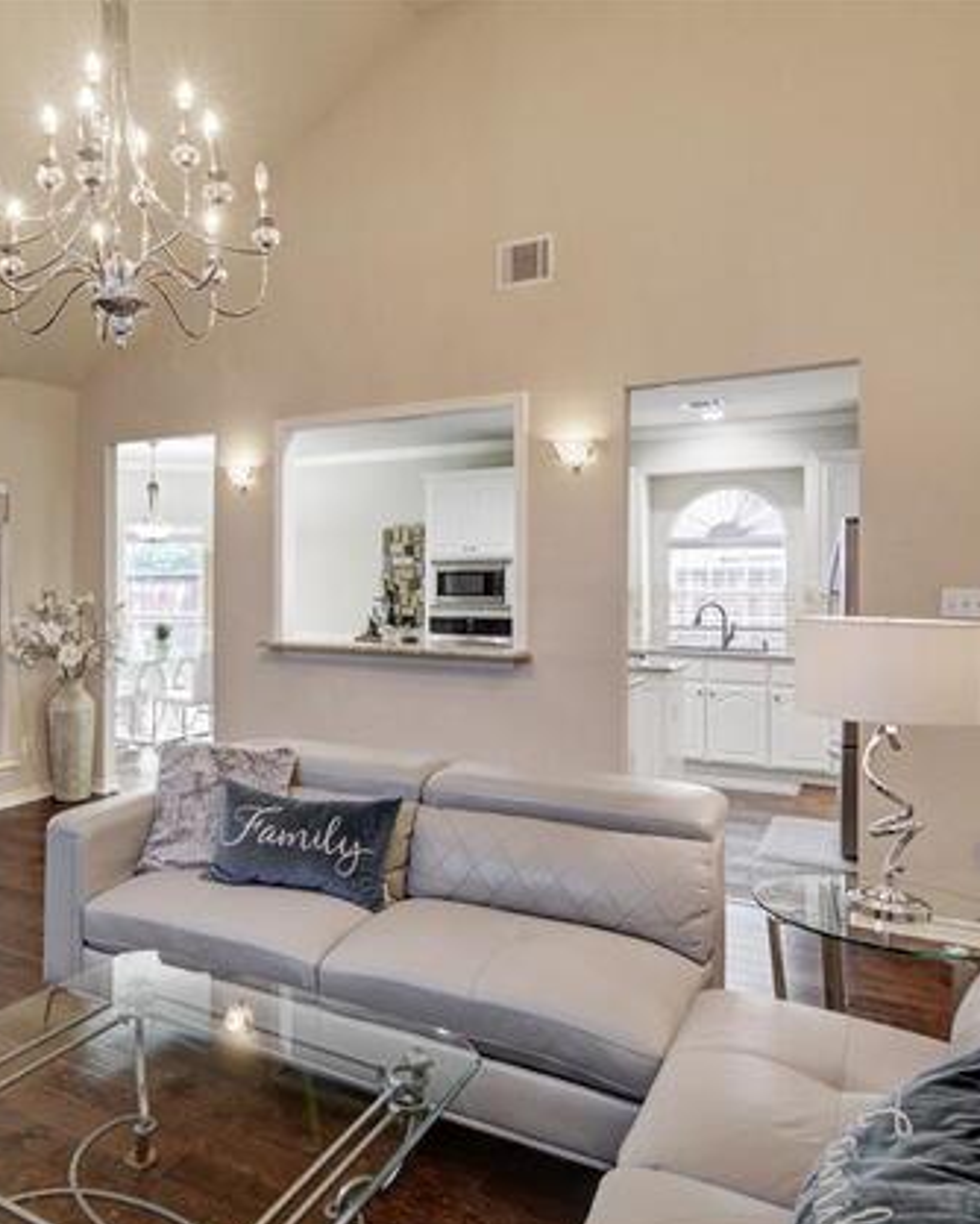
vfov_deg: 70.9
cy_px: 621
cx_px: 255
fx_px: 859
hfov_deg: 56.7
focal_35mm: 24
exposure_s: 1/5
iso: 400
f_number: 8
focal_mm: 11
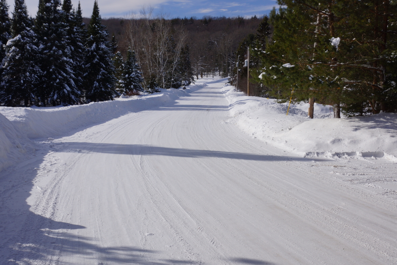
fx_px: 579
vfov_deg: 25.7
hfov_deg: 37.9
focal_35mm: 52
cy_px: 132
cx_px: 198
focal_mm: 35
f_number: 13
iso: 100
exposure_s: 1/100
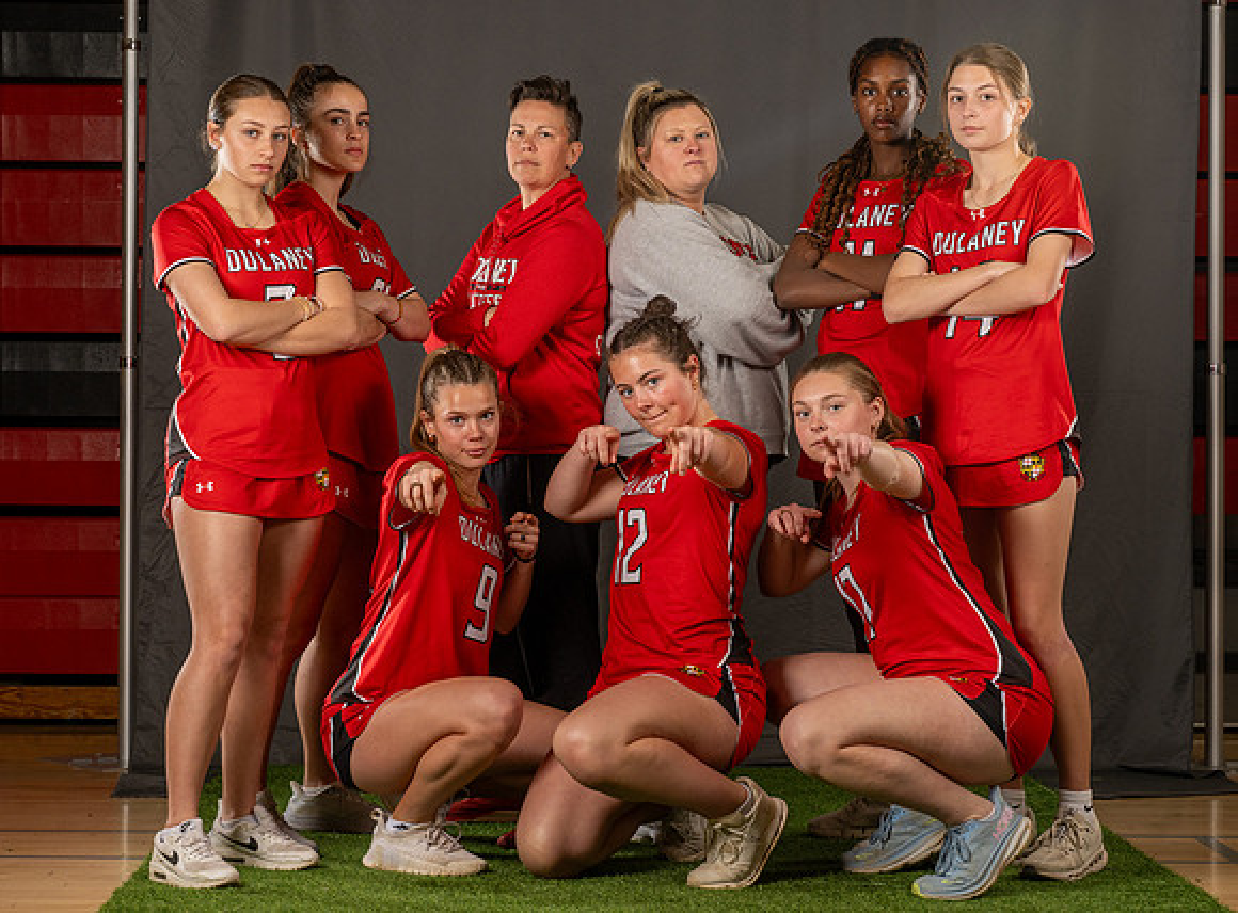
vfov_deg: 16.2
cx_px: 587
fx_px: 3213
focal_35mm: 90
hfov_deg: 21.8
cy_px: 396
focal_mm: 70
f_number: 6.3
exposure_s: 1/160
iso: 160
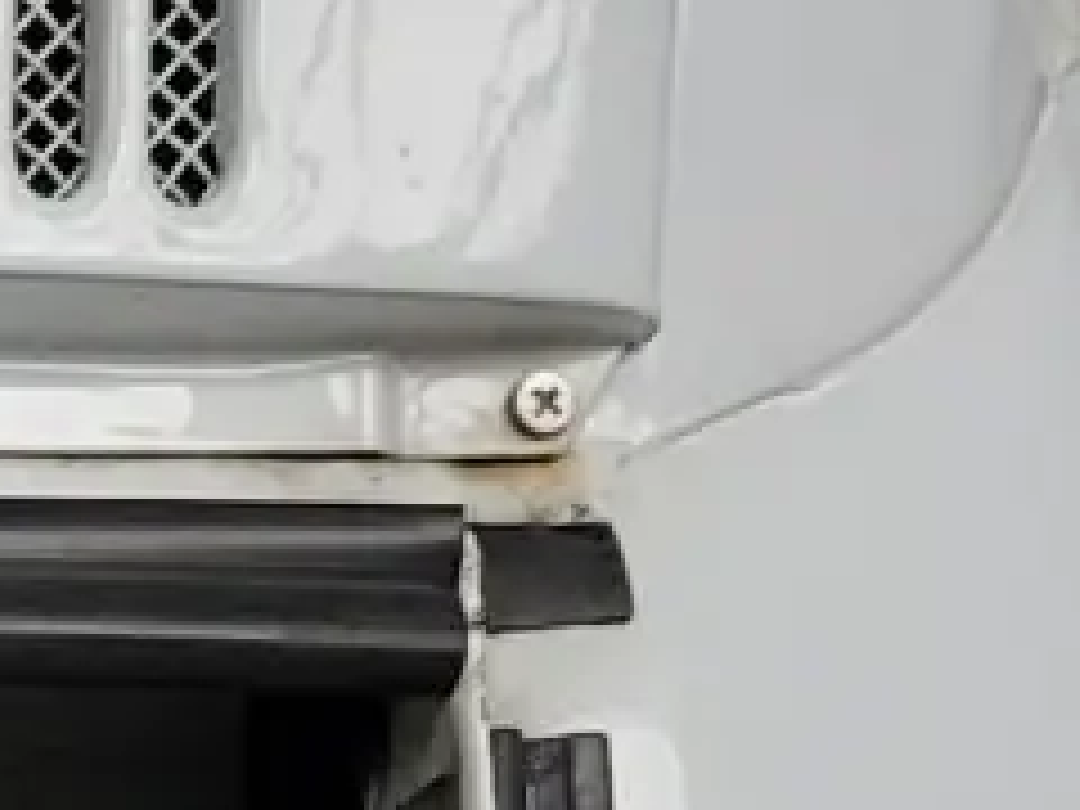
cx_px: -2376
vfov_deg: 6.4
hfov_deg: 7.9
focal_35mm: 208
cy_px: 2664
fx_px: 6489
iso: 320
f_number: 1.8
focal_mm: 5.4
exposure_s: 1/100
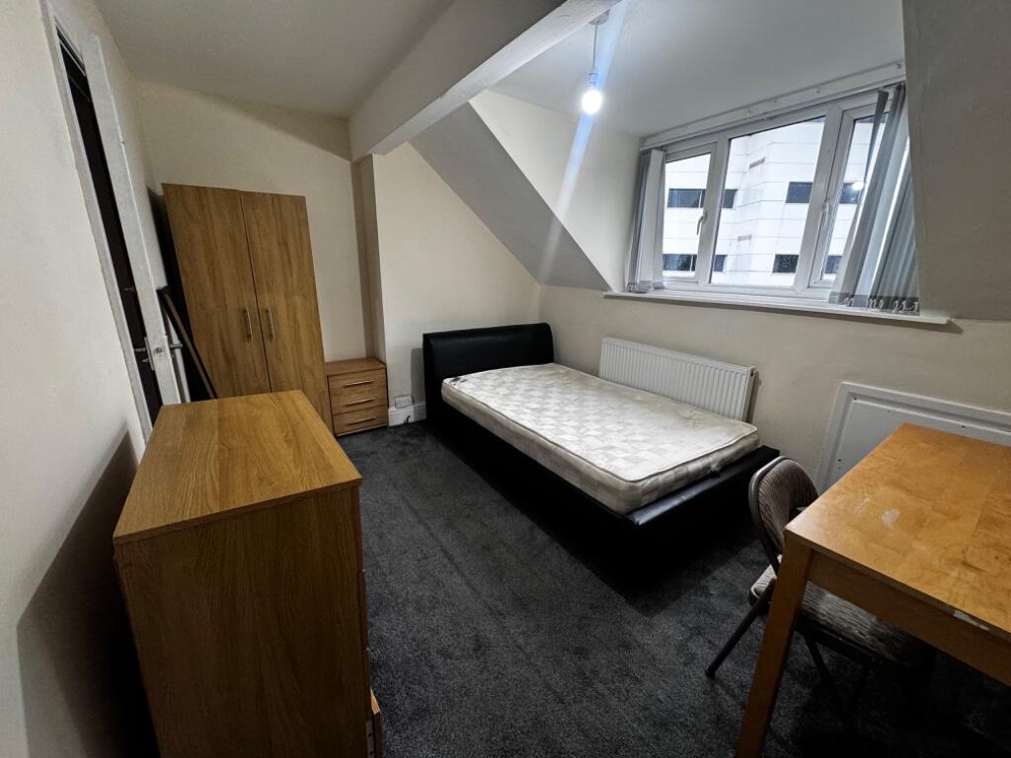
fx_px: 409
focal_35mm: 14
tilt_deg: -15.1
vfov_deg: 85.7
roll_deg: -0.4
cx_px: 506
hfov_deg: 102.1
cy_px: 379
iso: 250
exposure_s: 1/50
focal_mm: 2.22
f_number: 2.2
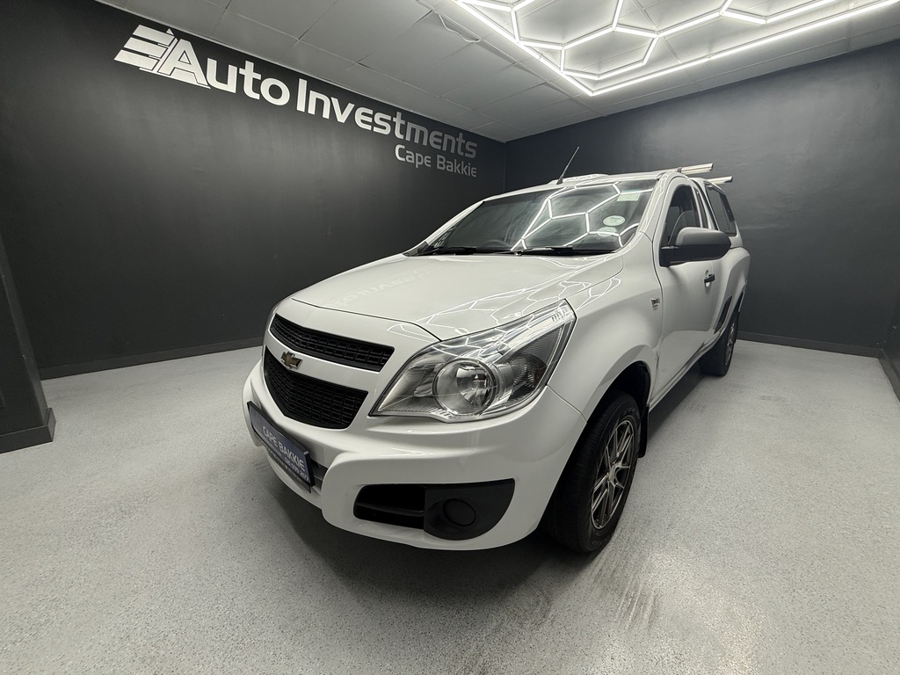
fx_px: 364
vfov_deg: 85.7
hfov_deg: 102.1
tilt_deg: -13.0
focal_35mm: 14
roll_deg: -0.1
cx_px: 450
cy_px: 338
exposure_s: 1/100
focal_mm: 2.22
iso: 80
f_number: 2.2
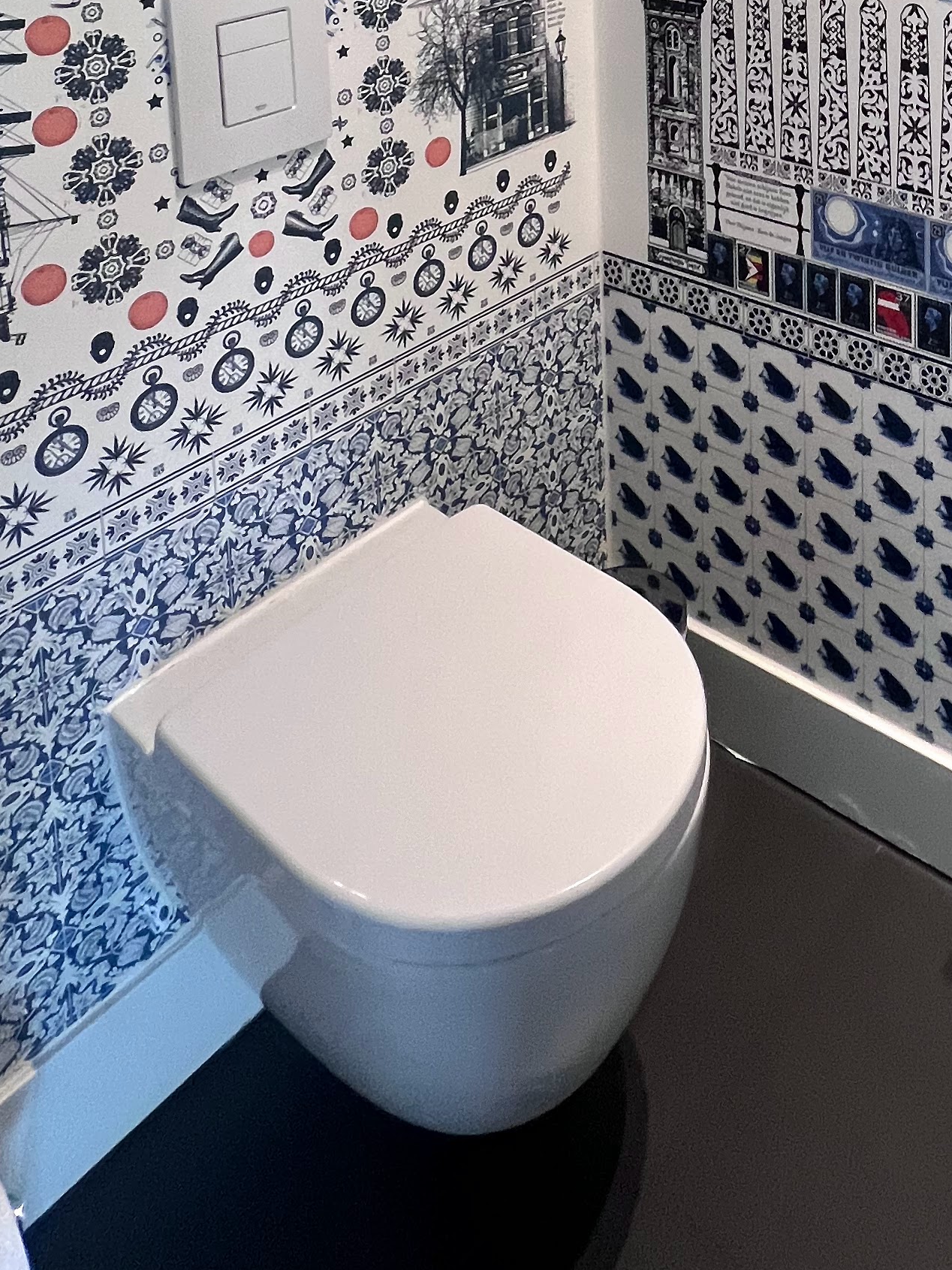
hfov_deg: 41.3
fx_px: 1137
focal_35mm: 31
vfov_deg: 43.7
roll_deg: +0.7
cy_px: -153
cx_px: 882
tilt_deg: -5.9
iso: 160
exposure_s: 1/99
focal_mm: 1.57
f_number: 1.8
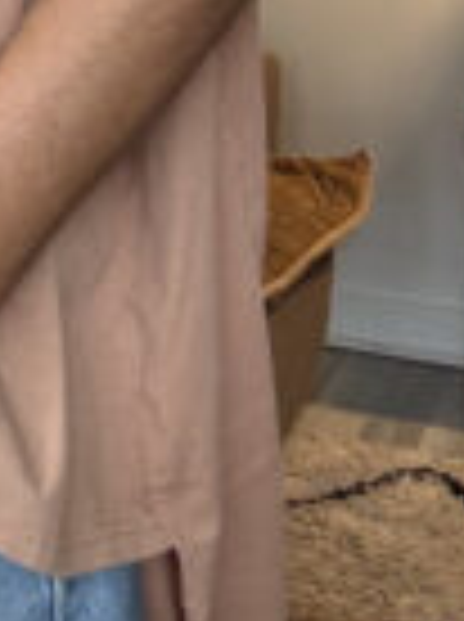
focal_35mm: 101
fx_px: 1811
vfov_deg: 18.5
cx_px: -203
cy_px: -112
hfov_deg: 13.8
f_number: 1.9
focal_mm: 2.69
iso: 250
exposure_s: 1/60
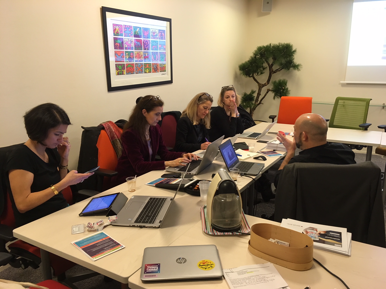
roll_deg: +0.2
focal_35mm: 29
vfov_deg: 48.2
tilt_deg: -13.9
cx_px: 193
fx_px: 323
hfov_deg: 61.7
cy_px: 144
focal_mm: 4.15
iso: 125
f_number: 2.2
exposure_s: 1/33
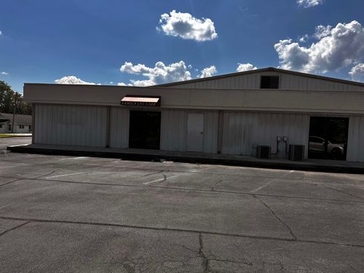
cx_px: 182
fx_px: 252
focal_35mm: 24
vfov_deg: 56.8
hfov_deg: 71.6
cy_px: 136
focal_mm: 6.86
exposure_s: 1/7042
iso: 80
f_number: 1.78
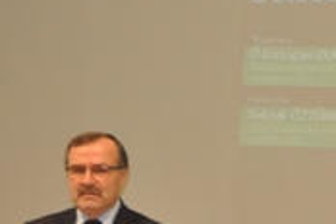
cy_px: 125
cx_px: 494
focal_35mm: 160
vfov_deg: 8.6
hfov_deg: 12.3
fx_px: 1492
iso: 800
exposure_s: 1/80
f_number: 3.8
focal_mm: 29
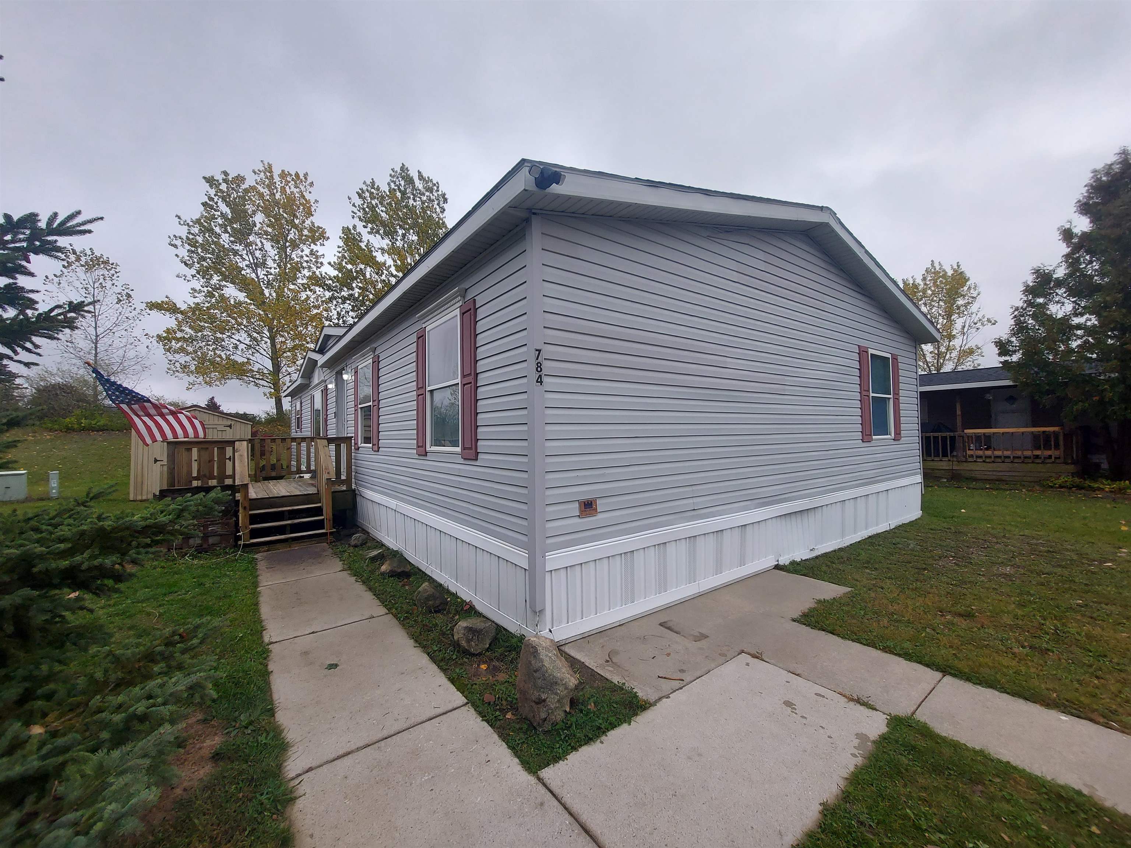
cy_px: 424
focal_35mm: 13
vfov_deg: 89.9
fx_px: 425
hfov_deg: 106.2
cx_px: 566
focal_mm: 1.74
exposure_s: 1/532
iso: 50
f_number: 2.2
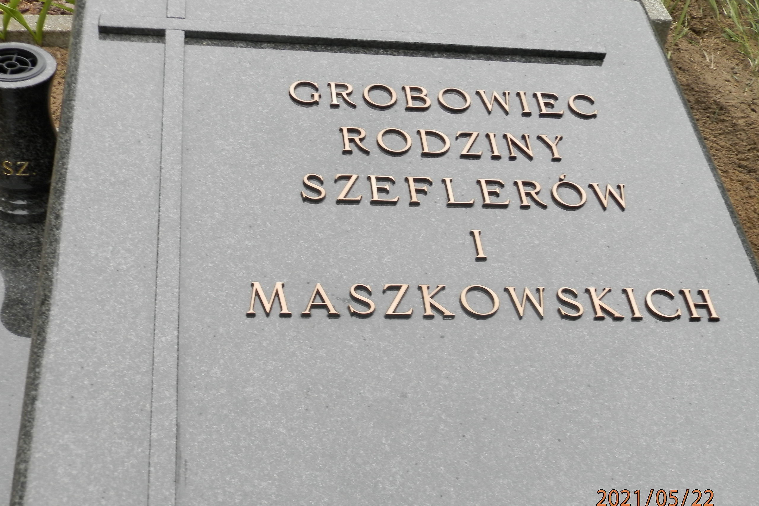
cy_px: 273
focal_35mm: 48
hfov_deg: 41.1
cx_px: 380
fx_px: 1012
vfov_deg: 28.1
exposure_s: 1/100
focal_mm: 8.2
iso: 100
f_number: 3.6
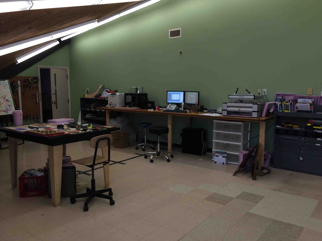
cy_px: 121
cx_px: 165
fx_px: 288
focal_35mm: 31
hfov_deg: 58.3
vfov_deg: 45.4
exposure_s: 1/30
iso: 40
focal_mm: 4.12
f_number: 2.2
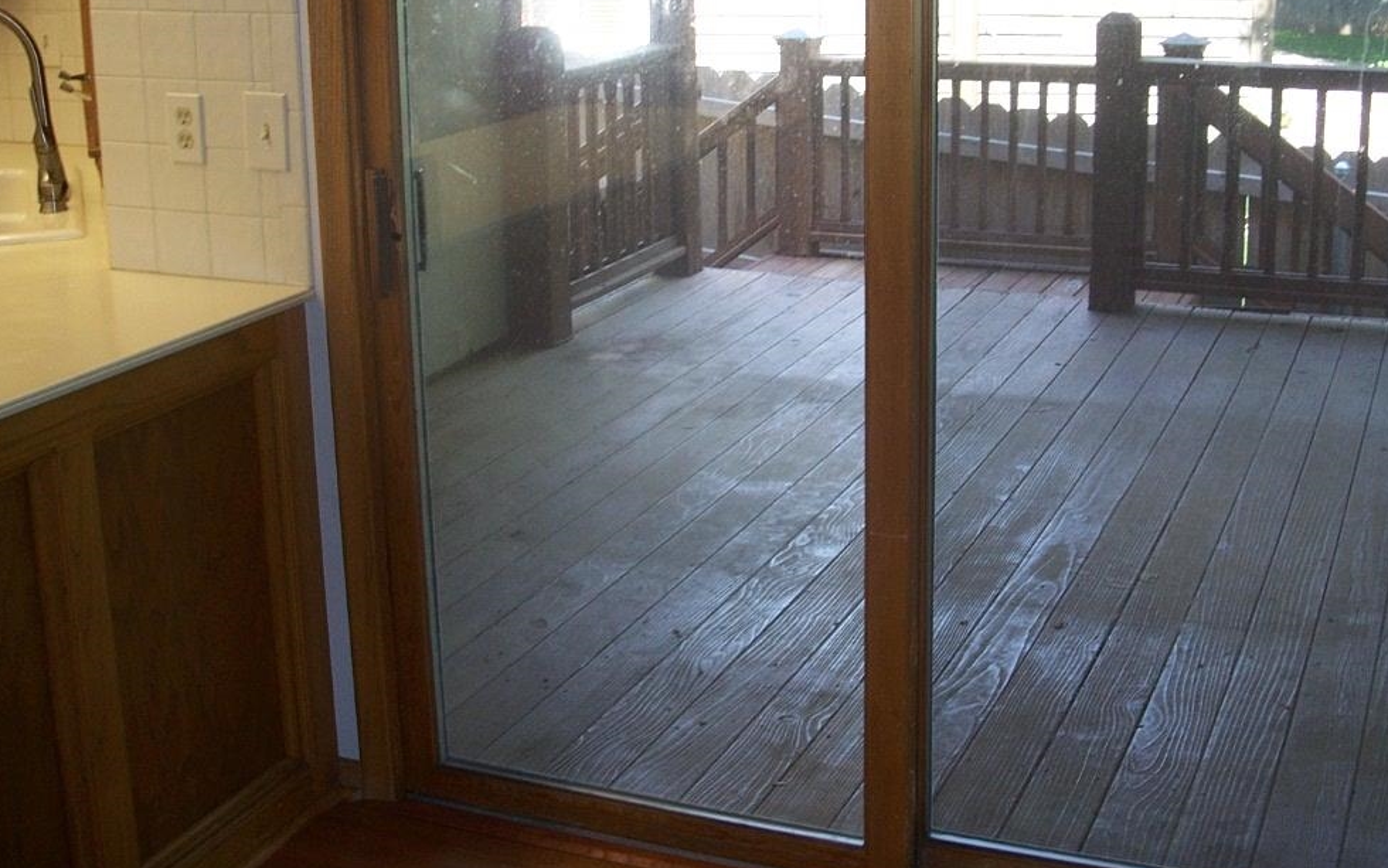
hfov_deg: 41.7
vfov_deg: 26.6
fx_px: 1816
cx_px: 817
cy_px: 252
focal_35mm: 48
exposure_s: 1/80
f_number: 2.8
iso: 125
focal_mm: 7.8
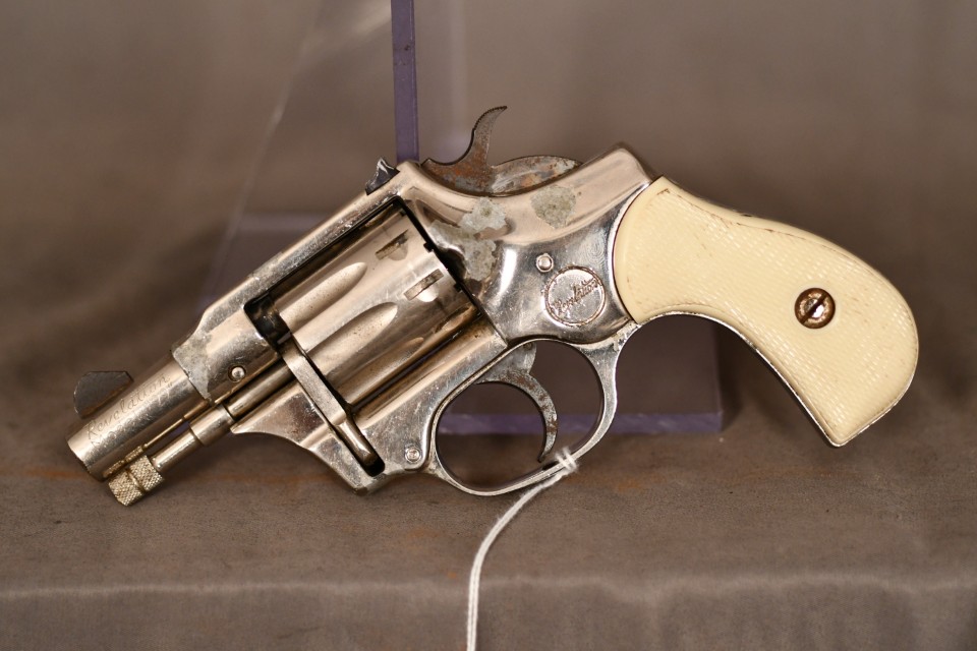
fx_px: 2442
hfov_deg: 22.6
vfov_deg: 15.2
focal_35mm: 90
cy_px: 326
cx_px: 488
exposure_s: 1/250
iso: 1400
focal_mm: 60
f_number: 3.2
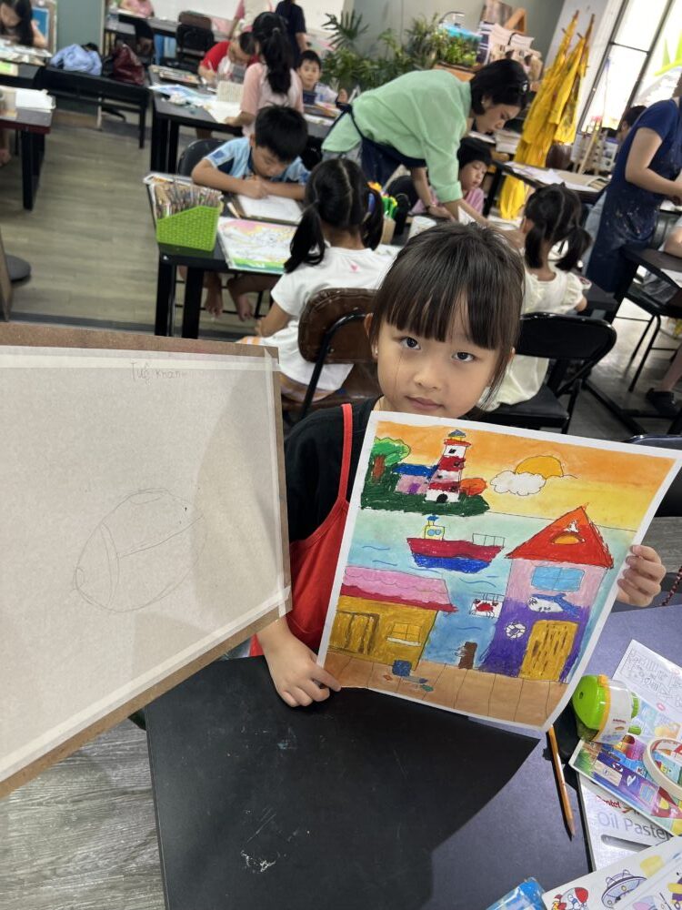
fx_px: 683
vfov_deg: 67.3
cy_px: 455
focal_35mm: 26
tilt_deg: -32.6
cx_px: 341
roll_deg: -15.7
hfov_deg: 53.1
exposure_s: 1/100
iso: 80
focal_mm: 5.7
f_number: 1.5
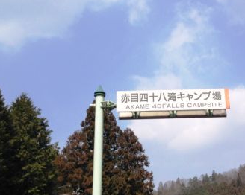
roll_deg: +4.9
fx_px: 428
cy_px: 126
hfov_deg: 31.6
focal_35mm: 59
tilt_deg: +19.8
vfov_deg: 25.7
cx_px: 174
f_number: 2.4
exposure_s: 1/1869
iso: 50
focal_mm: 4.12
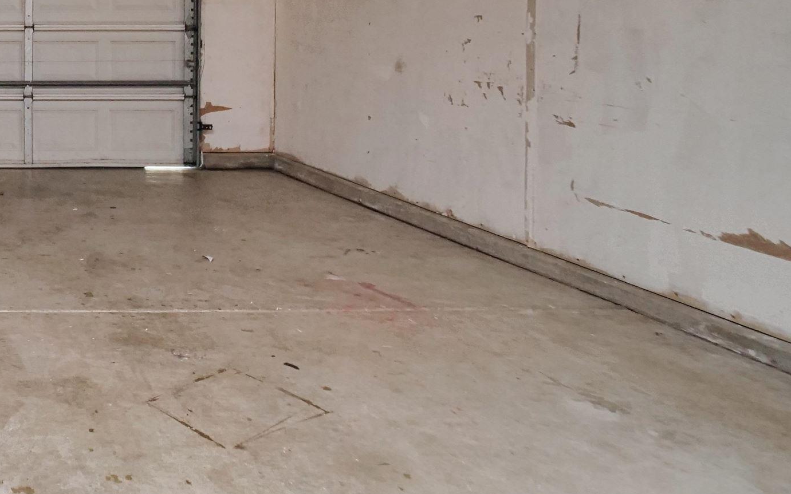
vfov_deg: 35.9
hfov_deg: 44.8
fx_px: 711
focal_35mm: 33
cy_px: 44
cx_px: -70
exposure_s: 1/160
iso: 800
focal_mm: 7
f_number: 2.8
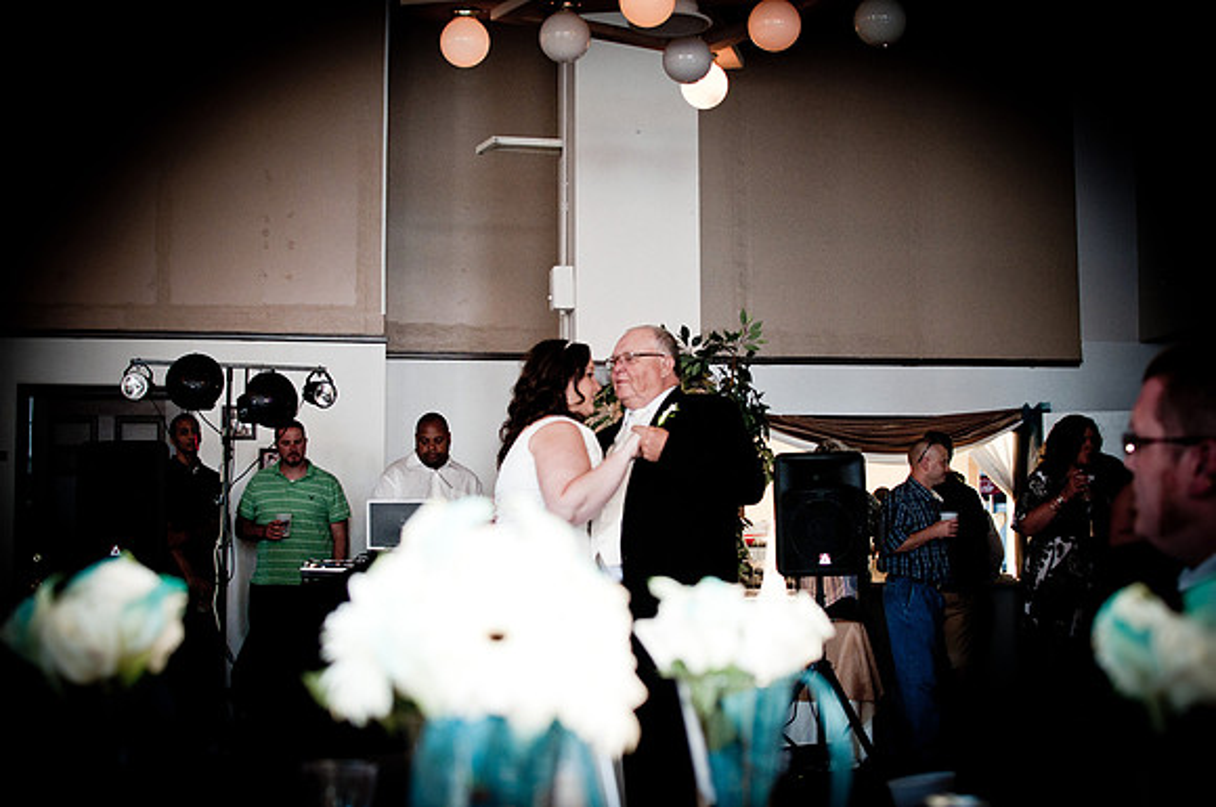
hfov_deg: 37.9
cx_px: 608
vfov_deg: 25.7
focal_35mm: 52
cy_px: 404
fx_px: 1771
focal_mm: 35
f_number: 2.8
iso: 800
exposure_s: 1/30
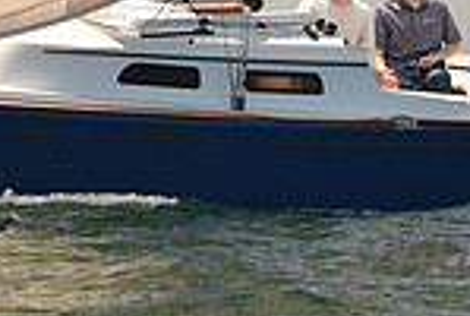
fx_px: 3558
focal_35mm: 272
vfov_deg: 5.1
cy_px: 96
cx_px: 180
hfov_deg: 7.6
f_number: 4.5
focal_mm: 70
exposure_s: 1/800
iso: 250
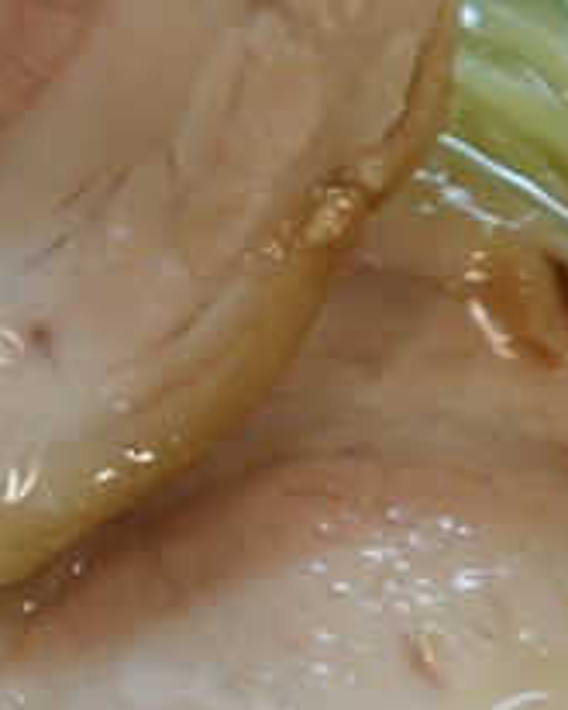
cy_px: 162
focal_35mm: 115
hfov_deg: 13.0
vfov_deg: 16.6
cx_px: -136
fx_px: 2415
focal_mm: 9.1
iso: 100
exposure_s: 1/15
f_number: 4.3
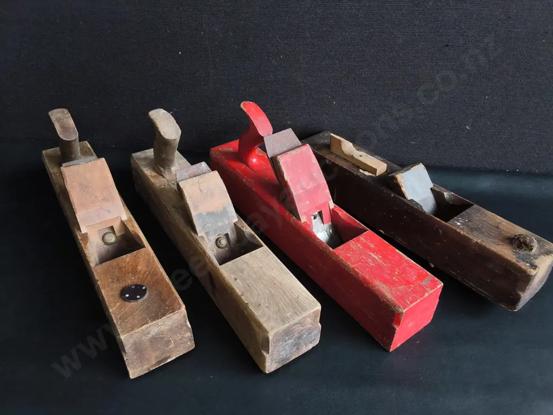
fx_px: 431
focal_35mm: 27
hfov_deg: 65.3
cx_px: 276
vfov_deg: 51.4
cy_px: 208
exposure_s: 1/120
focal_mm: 2.87
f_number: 2
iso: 125
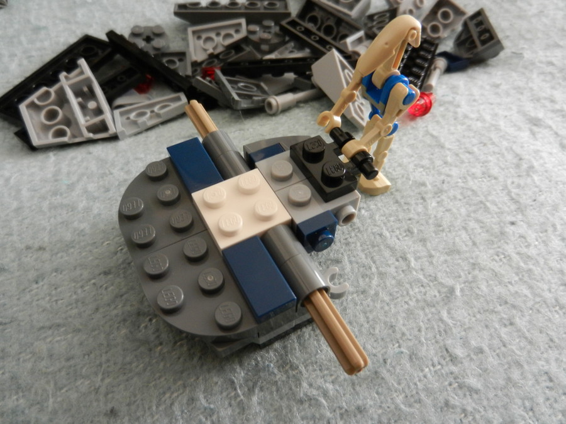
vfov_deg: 54.9
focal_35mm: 25
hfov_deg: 69.4
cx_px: 283
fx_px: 409
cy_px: 212
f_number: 3.5
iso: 400
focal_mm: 4.5
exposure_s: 1/20
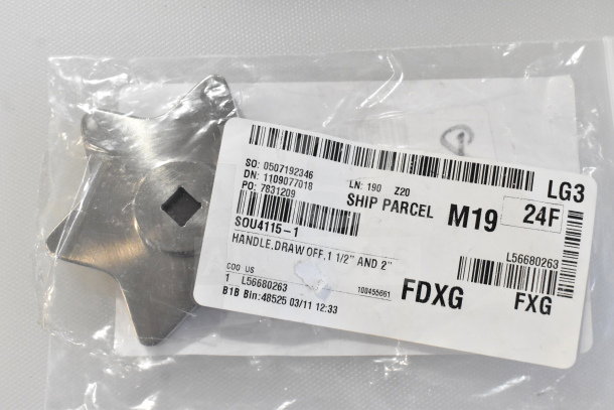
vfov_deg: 26.5
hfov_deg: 38.9
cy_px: 205
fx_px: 870
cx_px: 307
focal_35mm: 51
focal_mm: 34
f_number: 9
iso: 6400
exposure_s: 1/320
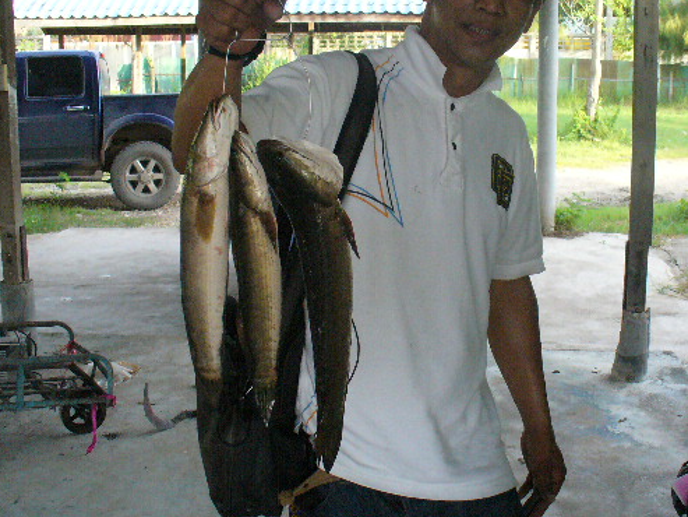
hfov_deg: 39.4
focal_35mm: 48
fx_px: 954
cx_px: 420
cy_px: 218
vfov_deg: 30.2
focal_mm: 6.1
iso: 400
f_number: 5.6
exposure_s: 1/100
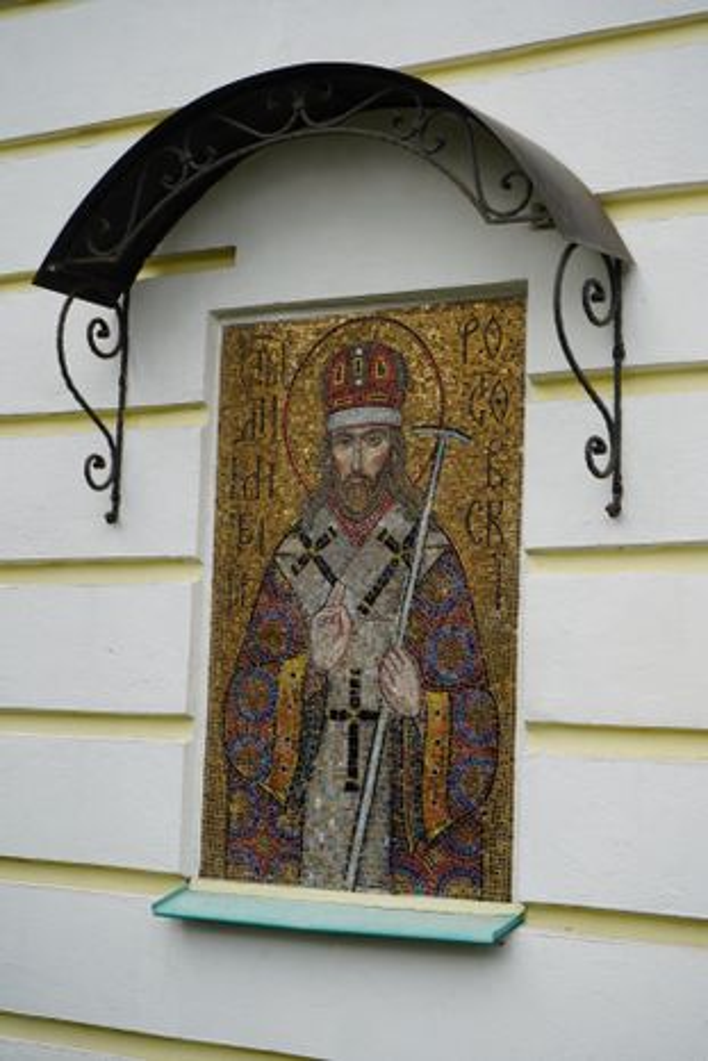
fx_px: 2063
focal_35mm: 70
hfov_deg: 19.5
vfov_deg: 28.8
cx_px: 354
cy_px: 530
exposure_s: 1/100
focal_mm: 70
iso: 100
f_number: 7.1
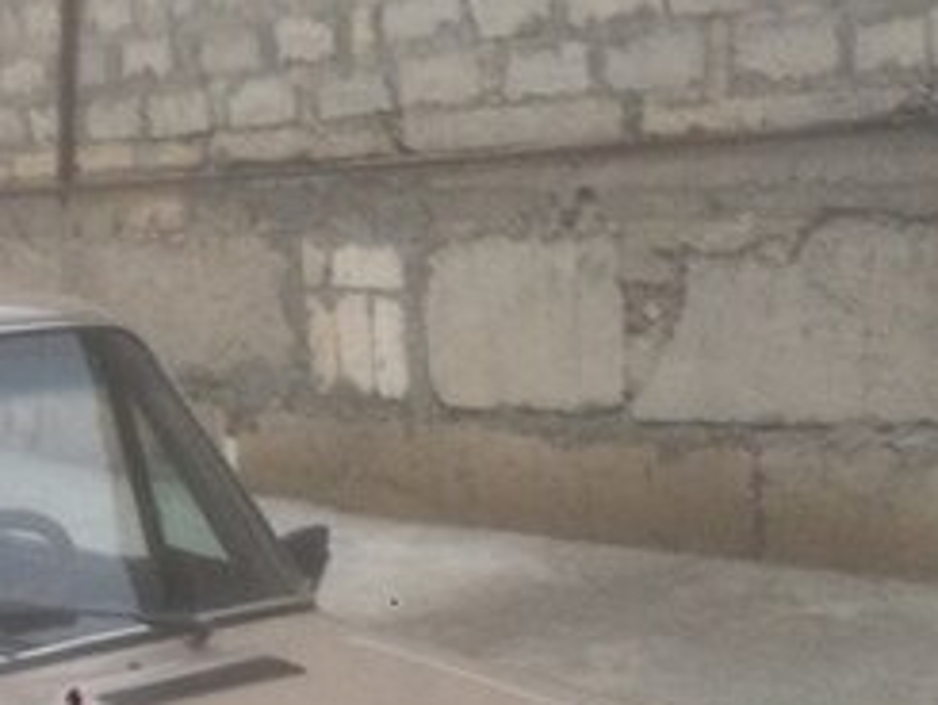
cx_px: 8
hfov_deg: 24.0
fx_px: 2115
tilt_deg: -17.5
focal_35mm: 78
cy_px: 849
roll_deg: +7.9
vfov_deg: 18.0
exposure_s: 1/33
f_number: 2.2
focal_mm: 4.15
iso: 160
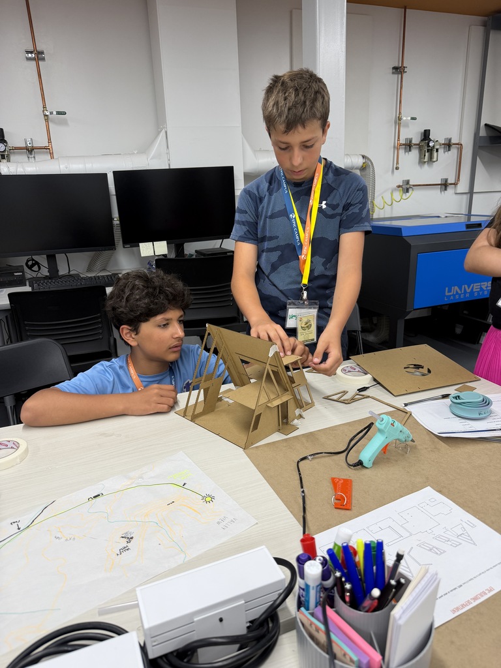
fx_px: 463
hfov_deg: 56.8
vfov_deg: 71.6
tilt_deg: -18.6
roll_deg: +1.9
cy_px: 334
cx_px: 250
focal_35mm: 24
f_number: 1.78
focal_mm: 6.76
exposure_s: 1/100
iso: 80
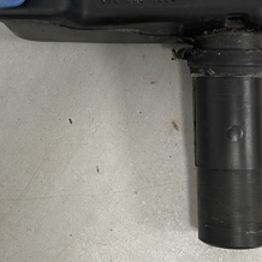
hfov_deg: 26.3
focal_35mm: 65
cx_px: 82
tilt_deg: -78.3
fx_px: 557
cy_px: 48
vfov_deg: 26.0
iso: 80
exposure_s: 1/50
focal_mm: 5.1
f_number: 1.6
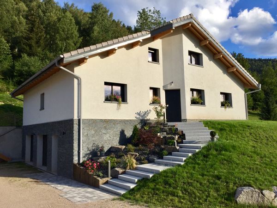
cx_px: 138
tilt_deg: +6.2
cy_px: 104
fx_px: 232
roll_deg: +0.2
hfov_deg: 61.7
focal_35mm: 29
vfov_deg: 48.2
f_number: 2.2
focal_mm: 4.15
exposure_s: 1/1799
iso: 32
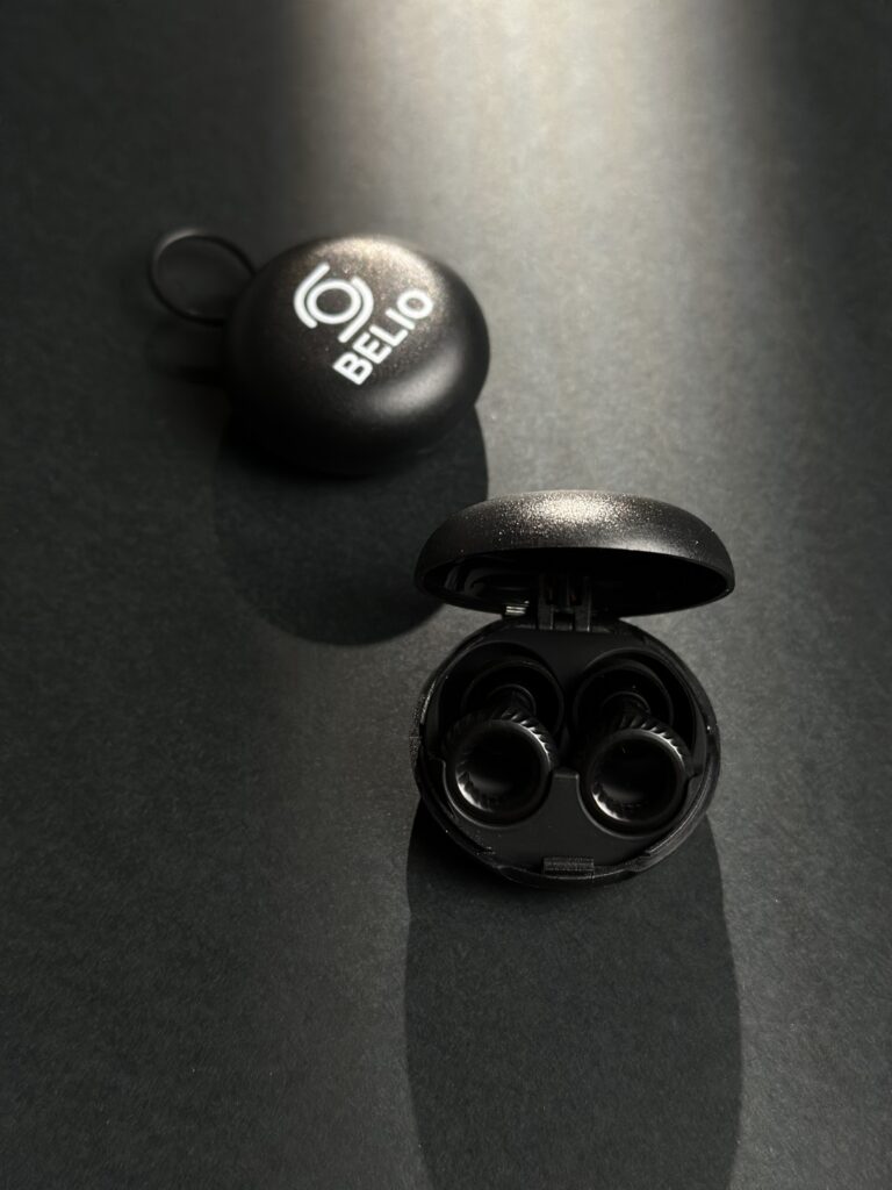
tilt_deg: -58.3
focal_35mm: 48
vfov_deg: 39.7
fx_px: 1649
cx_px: 446
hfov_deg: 30.3
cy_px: 595
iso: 320
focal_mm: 6.86
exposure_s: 1/60
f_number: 1.78
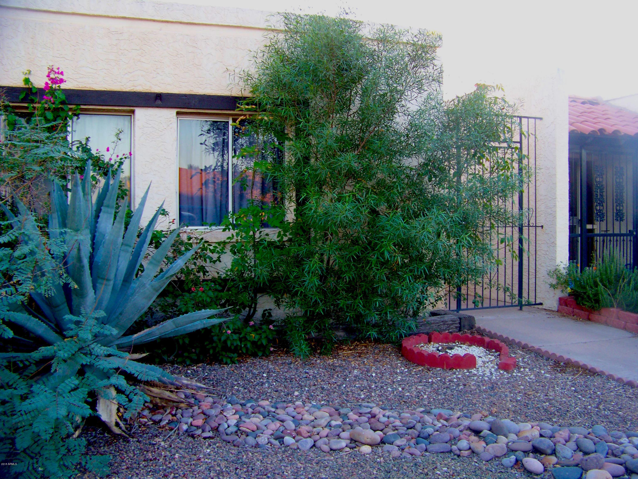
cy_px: 240
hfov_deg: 51.4
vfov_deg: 39.7
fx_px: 664
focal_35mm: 36
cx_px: 319
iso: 64
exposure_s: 1/30
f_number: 2.8
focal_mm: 5.85
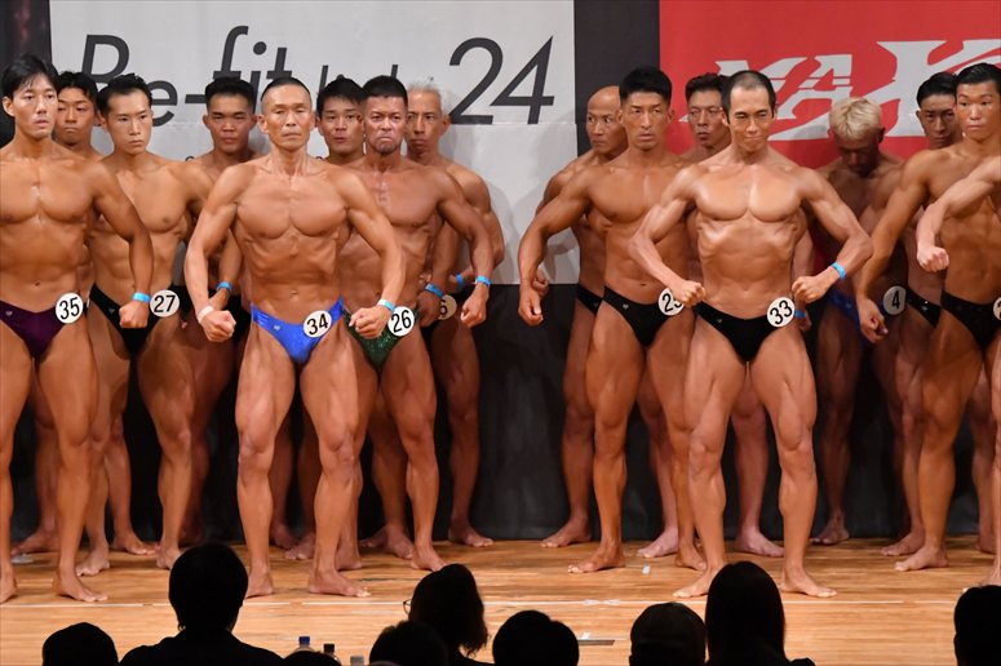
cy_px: 333
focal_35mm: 255
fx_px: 7087
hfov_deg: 8.1
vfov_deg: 5.4
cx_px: 500
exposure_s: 1/400
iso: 9000
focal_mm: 170
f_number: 5.6
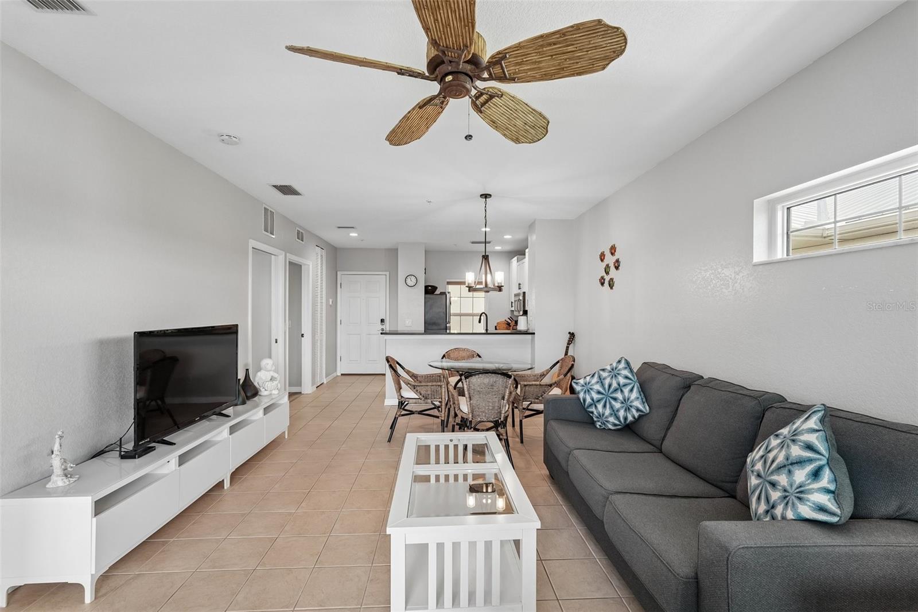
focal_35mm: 16
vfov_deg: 72.0
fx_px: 421
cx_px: 459
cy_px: 306
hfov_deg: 95.0
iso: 400
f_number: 8
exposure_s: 1/20
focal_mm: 16.5
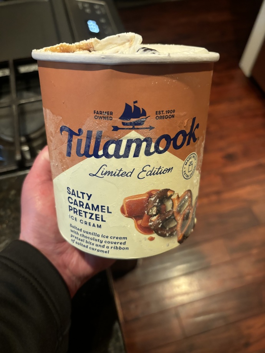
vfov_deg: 67.3
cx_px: 132
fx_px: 265
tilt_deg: -58.7
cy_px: 176
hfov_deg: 53.1
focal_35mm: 26
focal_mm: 5.96
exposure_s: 1/40
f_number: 1.6
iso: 500
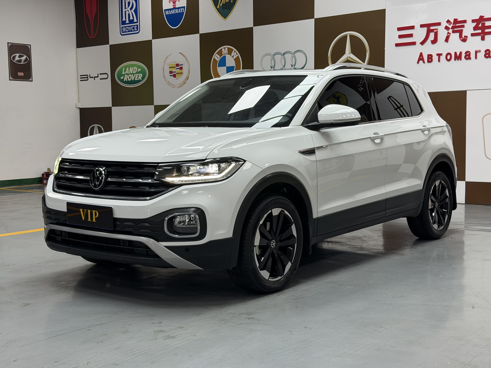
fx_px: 681
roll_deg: +1.4
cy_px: 184
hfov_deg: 39.7
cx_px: 246
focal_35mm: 48
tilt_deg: -5.1
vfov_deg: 30.3
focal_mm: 6.76
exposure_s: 1/83
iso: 64
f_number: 1.78
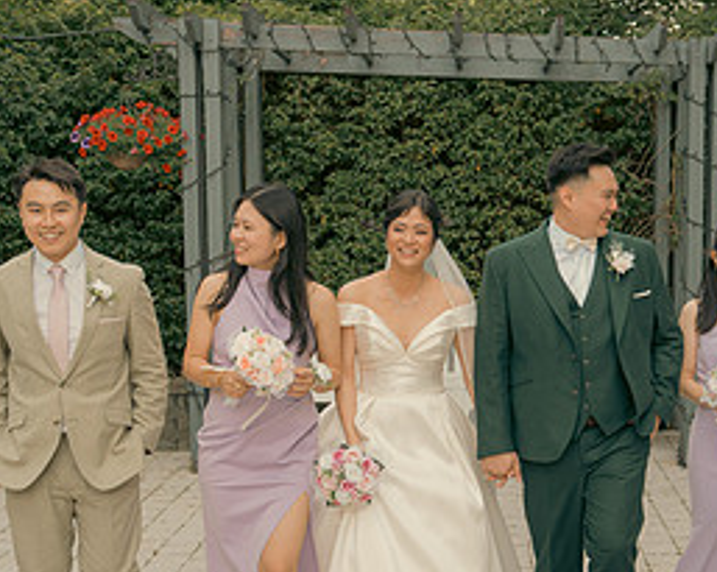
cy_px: 398
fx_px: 1484
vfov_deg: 21.7
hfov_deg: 26.7
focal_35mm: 70
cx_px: 561
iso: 125
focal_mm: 33
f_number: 3.5
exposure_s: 1/250
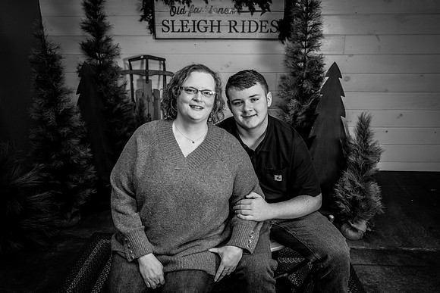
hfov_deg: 64.1
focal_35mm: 29
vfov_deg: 45.3
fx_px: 351
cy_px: 146
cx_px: 220
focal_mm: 28
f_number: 3.5
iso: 250
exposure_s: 1/250
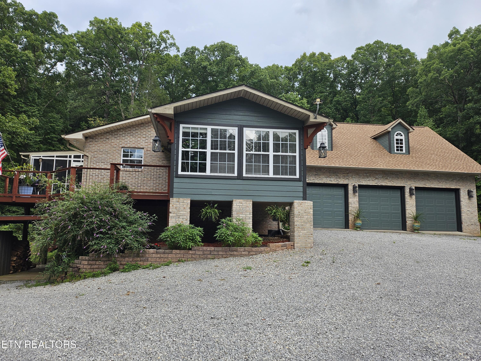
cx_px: 240
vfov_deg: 56.8
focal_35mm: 24
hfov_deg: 71.6
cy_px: 180
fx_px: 333
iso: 50
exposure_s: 1/957
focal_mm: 5
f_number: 1.8
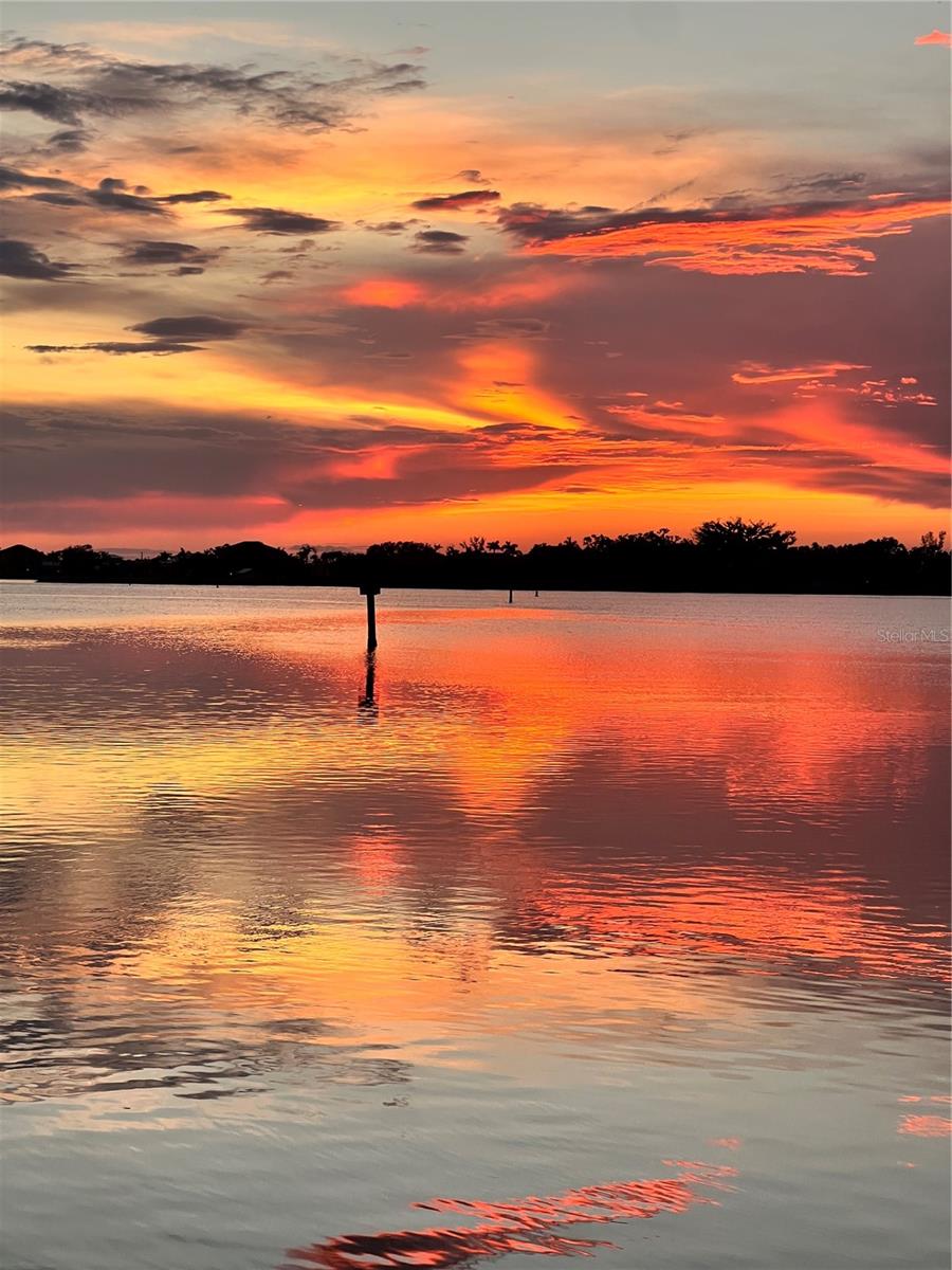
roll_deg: -1.4
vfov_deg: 25.3
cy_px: 635
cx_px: 476
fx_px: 2824
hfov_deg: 19.1
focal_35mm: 77
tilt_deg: -1.3
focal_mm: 9
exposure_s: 1/99
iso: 80
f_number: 2.8
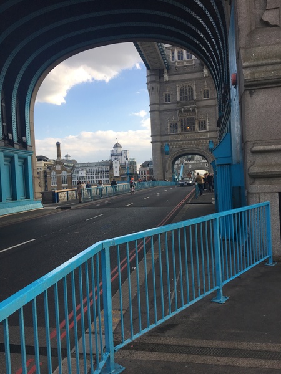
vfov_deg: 61.7
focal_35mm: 29
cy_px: 187
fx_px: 314
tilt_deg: -0.8
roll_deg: +2.7
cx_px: 140
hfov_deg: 48.2
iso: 25
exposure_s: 1/674
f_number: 2.2
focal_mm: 4.15
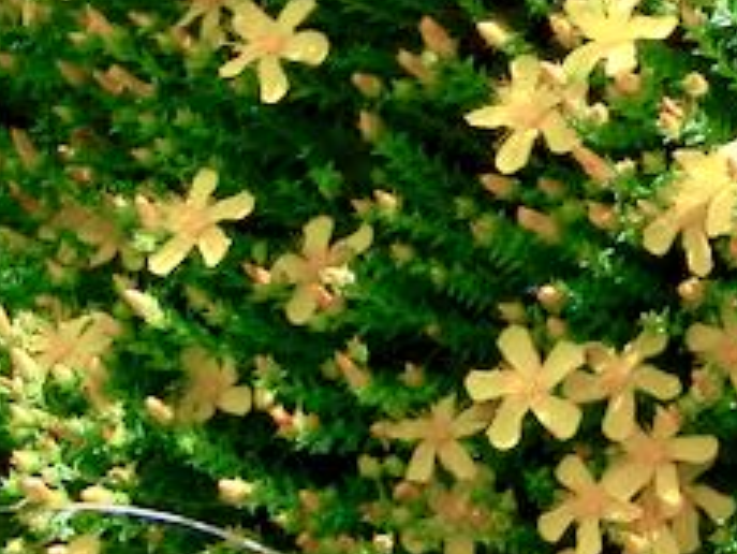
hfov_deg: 14.3
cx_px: 885
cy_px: -232
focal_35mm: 134
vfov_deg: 10.7
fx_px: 2854
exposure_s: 1/474
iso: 160
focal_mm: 5.4
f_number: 7
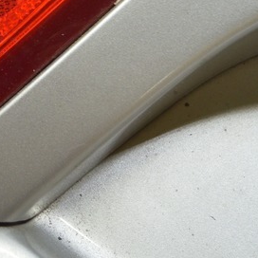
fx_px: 810
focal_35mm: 96
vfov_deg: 17.7
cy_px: 4
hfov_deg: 15.8
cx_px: -188
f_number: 3.8
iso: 400
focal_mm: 20
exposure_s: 1/60
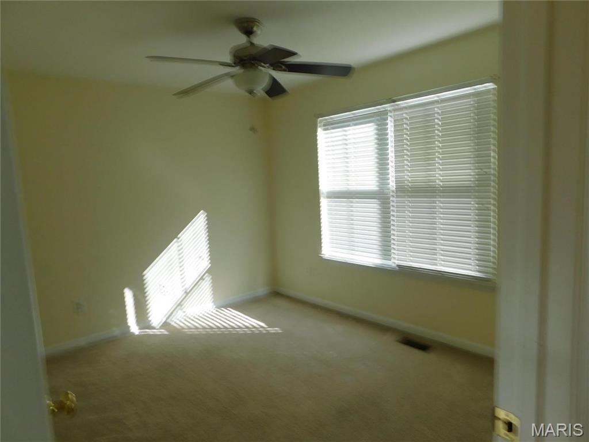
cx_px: 294
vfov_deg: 58.9
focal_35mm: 23
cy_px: 221
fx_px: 391
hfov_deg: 73.9
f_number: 3
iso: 125
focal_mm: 4
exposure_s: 1/125
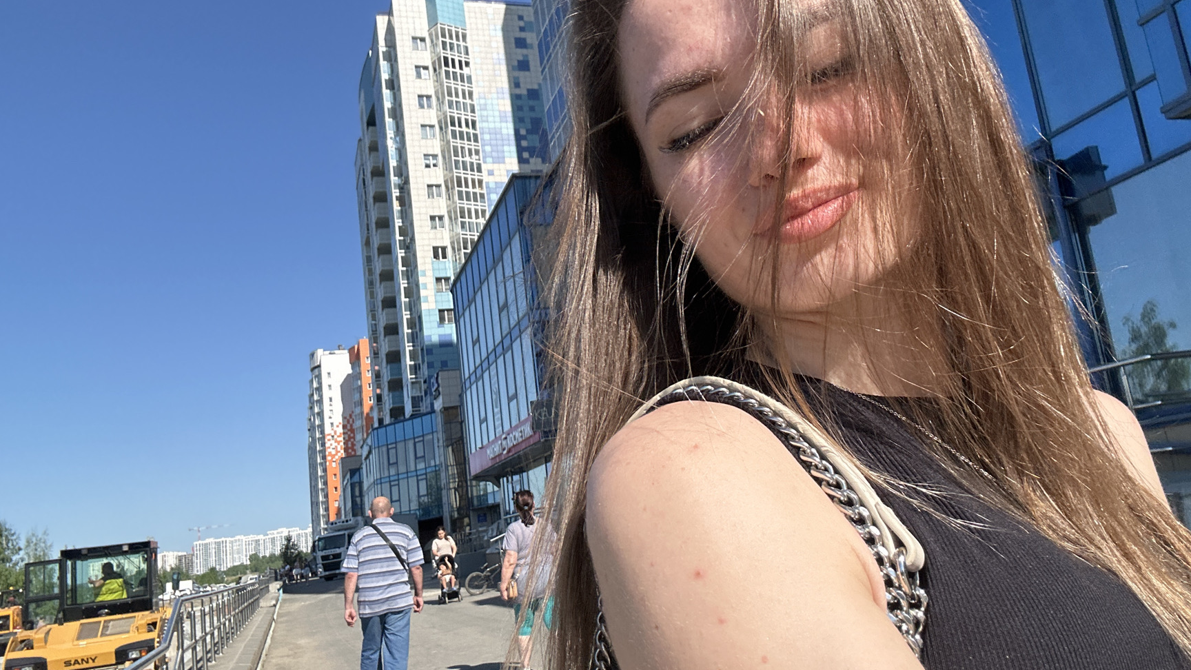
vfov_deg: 40.1
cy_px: 296
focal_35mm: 29
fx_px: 916
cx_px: 617
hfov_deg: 66.0
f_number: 1.9
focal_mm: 2.69
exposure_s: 1/1125
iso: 25
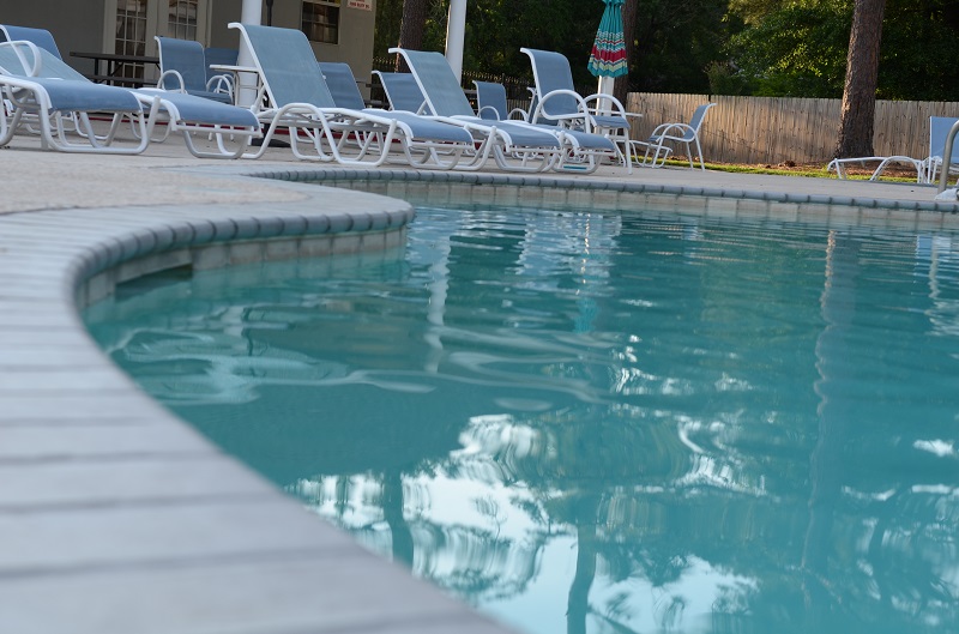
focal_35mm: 60
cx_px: 480
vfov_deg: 22.5
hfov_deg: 33.5
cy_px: 317
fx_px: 1594
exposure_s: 1/200
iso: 200
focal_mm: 40
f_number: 5.6
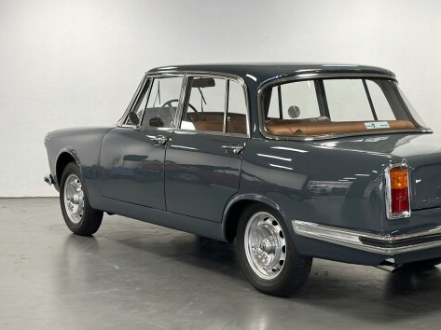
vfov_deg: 22.5
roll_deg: -0.5
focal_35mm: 65
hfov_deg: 29.7
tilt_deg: -8.8
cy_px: 196
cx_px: 282
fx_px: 827
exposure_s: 1/50
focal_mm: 6.86
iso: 100
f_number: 1.78
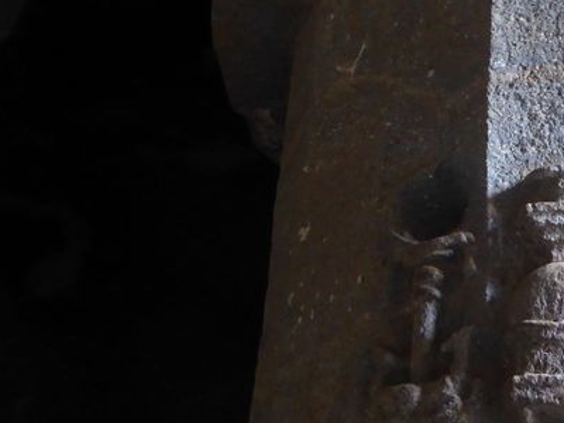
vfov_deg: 18.9
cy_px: 228
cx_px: 548
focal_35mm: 78
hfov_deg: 24.0
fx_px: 1271
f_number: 3.7
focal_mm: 6.7
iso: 640
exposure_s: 1/4
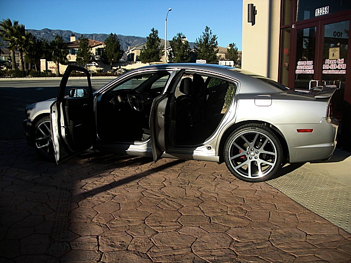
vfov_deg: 39.7
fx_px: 365
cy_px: 132
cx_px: 176
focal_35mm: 36
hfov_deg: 51.4
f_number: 2.8
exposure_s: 1/1000
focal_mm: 6.3
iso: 50
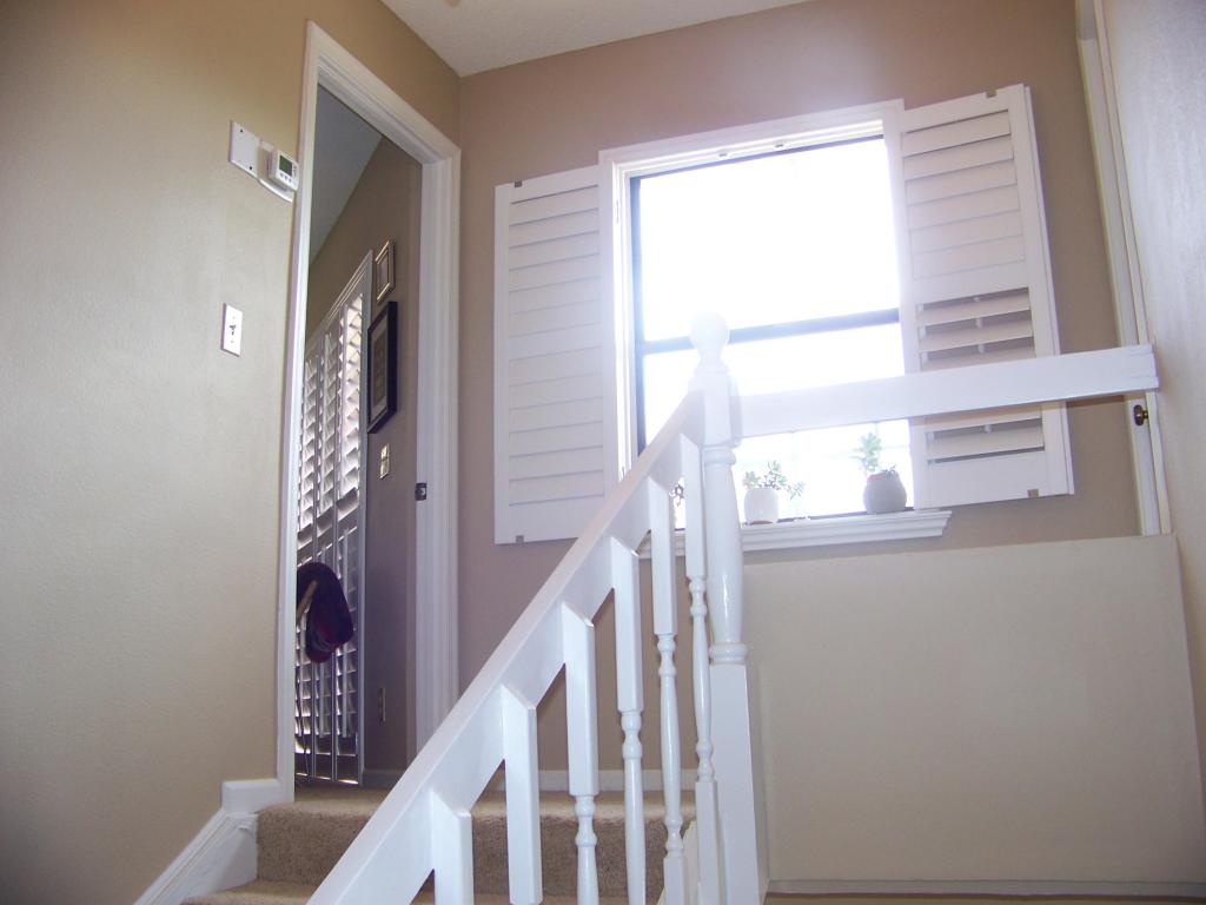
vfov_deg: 39.7
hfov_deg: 51.4
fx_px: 1254
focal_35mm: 36
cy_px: 452
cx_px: 603
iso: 64
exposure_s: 1/30
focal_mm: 5.85
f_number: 2.8
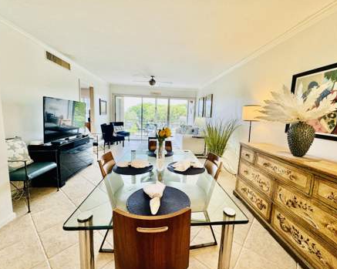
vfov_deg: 84.0
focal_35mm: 15
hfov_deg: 96.8
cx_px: 174
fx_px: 150
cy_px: 134
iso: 100
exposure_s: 1/120
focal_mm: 2.22
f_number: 2.2
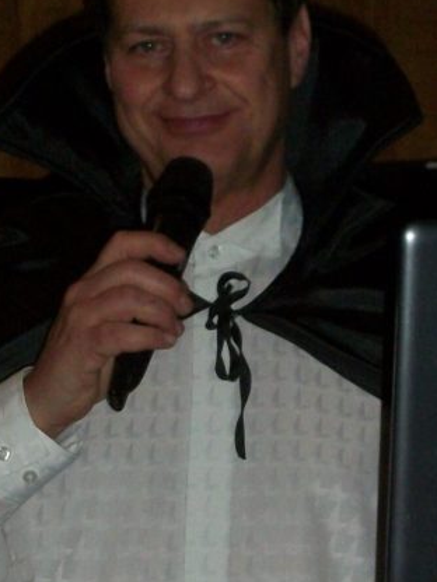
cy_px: 430
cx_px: 120
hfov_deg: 7.6
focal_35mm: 196
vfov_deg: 10.1
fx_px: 3299
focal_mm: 12.1
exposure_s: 1/100
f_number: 4.5
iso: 250
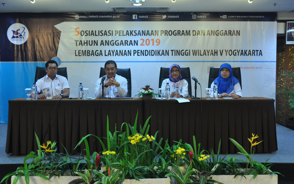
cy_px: 83
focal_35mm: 38
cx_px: 142
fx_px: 304
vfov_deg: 33.6
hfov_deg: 51.5
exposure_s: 1/20
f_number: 5.6
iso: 1000
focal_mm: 24
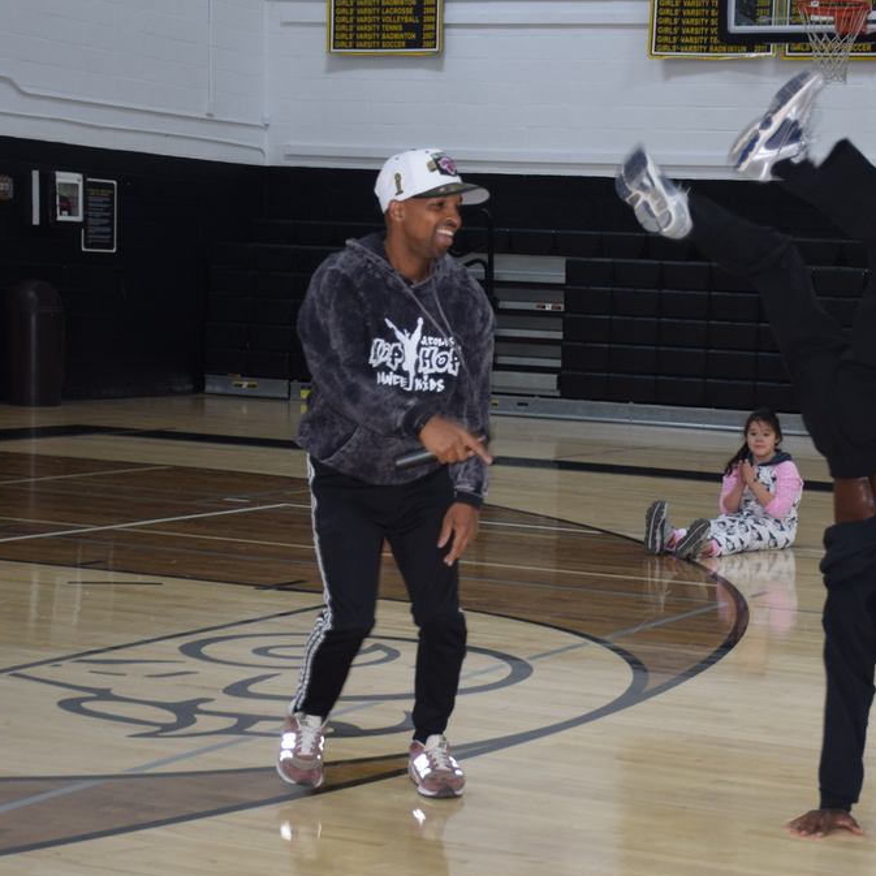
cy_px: 442
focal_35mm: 66
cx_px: 634
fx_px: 1890
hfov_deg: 25.8
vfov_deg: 26.1
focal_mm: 34
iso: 400
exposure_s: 1/80
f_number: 4.2
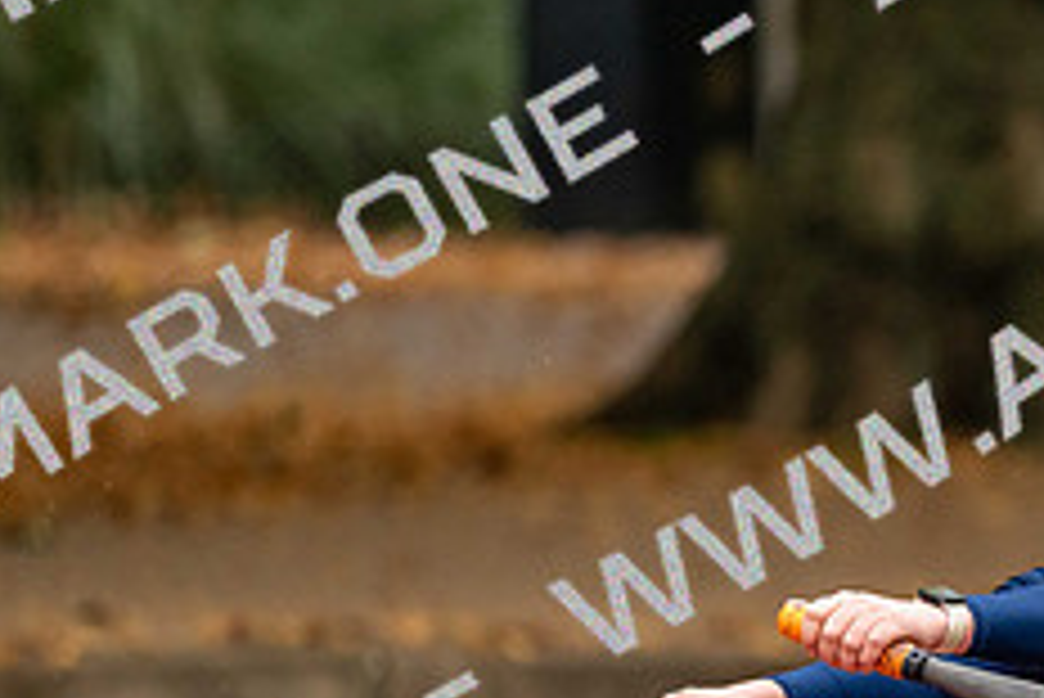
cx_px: 1107
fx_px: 29046
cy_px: 669
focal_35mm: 1001
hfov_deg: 2.1
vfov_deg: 1.4
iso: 3600
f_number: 4.5
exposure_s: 1/2500
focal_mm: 400
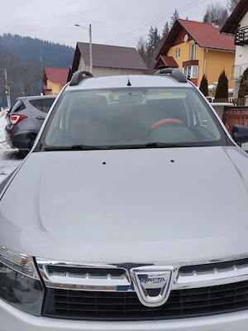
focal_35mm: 29
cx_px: 124
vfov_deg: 61.7
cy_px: 166
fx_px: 277
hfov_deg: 48.2
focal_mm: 4.22
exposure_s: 1/640
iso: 50
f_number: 1.8
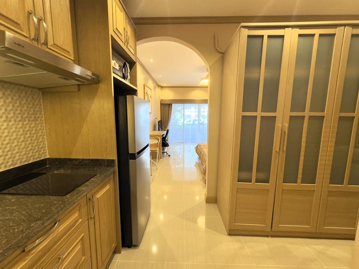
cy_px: 134
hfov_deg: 102.1
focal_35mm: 14
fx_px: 145
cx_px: 180
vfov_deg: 85.7
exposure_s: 1/100
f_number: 2.2
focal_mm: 2.22
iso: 160
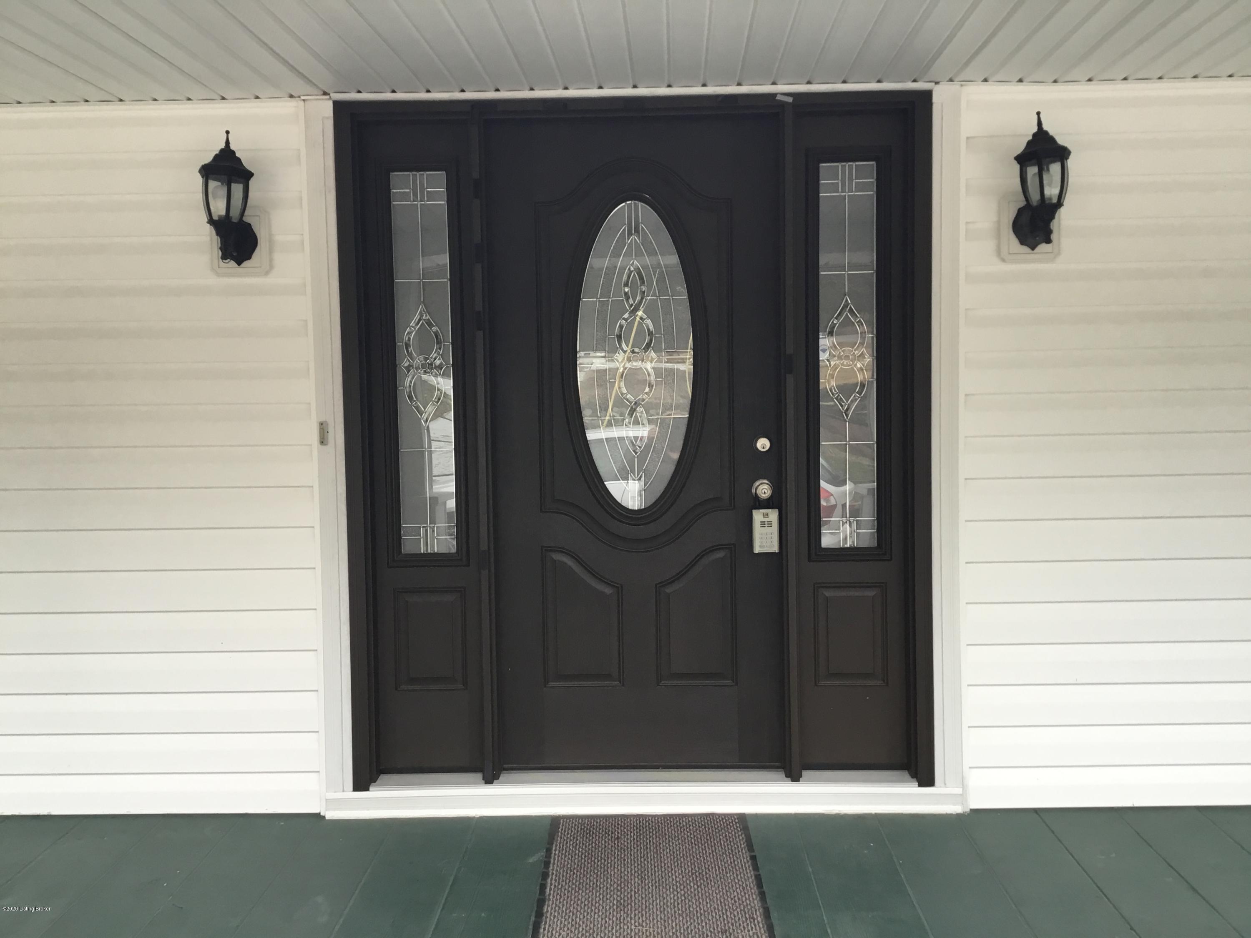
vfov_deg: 45.4
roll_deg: +0.0
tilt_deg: -1.6
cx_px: 626
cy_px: 469
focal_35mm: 31
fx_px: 1120
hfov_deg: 58.4
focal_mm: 3.3
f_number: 2.4
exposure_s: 1/40
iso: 25
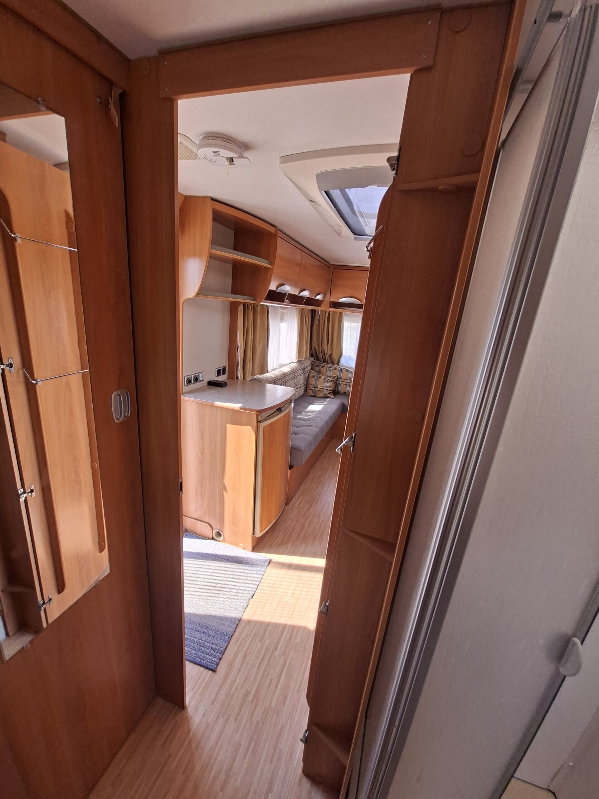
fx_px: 300
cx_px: 300
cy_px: 400
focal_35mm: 13
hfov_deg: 89.9
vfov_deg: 106.2
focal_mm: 1.74
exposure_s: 1/120
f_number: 2.2
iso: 40
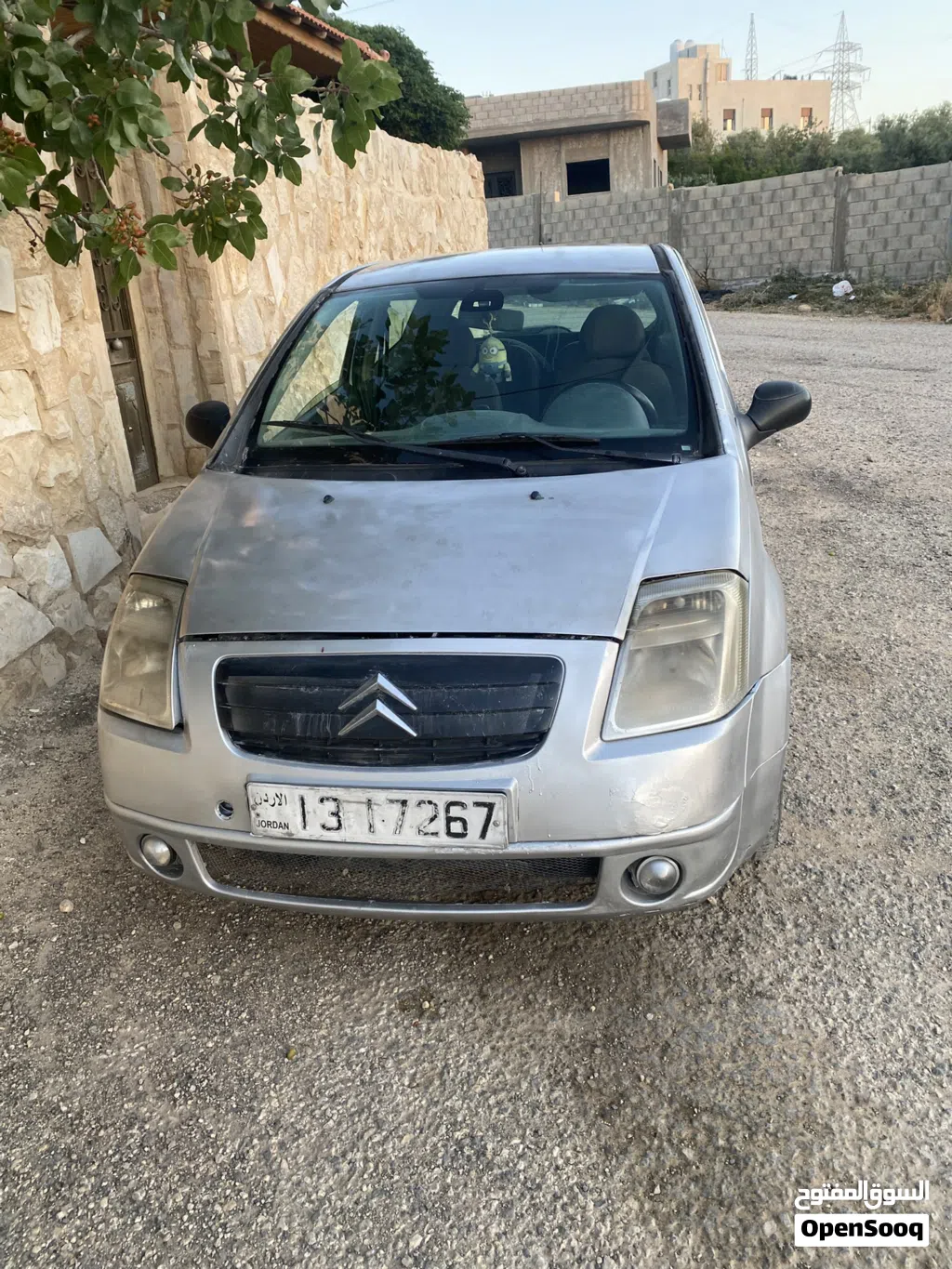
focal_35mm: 26
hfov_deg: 53.1
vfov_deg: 67.3
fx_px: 953
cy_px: 634
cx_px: 476
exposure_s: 1/121
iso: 80
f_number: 1.8
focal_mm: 4.25
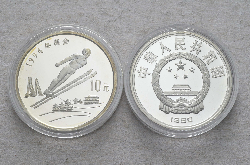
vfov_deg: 18.8
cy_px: 82
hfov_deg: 28.1
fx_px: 499
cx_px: 125
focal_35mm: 72
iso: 400
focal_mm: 48
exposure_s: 1/250
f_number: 14
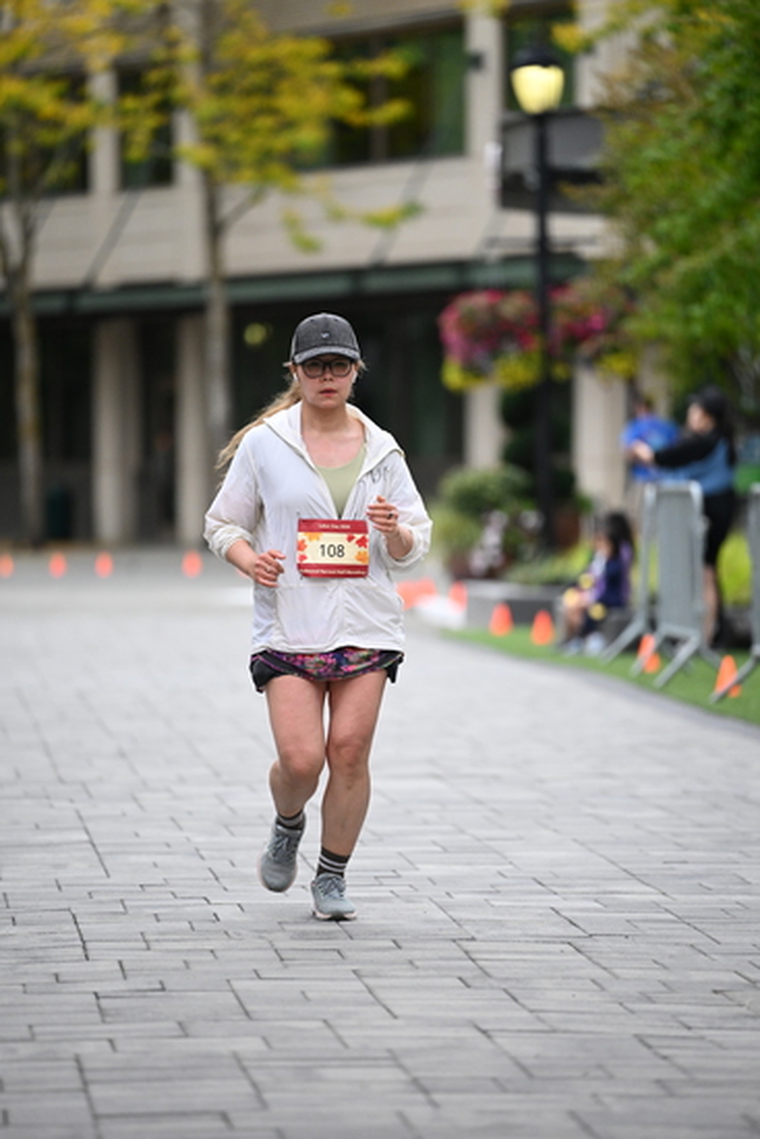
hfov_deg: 6.9
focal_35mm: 200
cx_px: 380
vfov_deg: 10.3
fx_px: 6329
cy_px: 570
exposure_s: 1/5000
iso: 1600
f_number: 2.8
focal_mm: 200
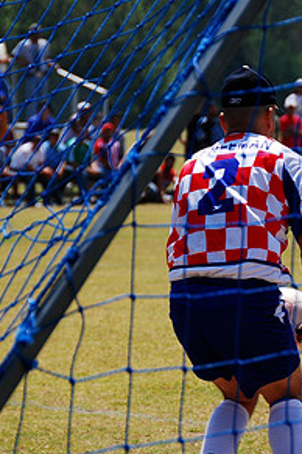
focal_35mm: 314
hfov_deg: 4.4
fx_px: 3951
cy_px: 173
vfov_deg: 6.6
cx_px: 218
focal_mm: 105
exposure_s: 1/400
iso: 100
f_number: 5.6
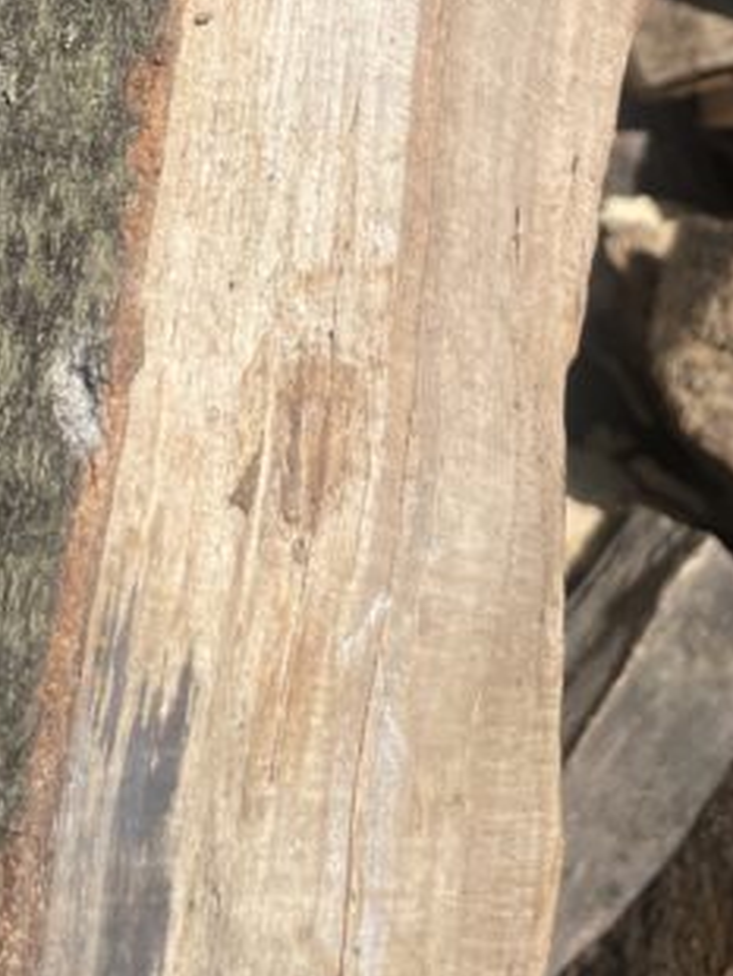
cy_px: -69
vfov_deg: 26.8
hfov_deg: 21.9
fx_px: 1889
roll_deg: +7.0
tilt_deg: -35.7
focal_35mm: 67
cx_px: 277
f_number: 1.6
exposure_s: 1/3861
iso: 32
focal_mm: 4.2
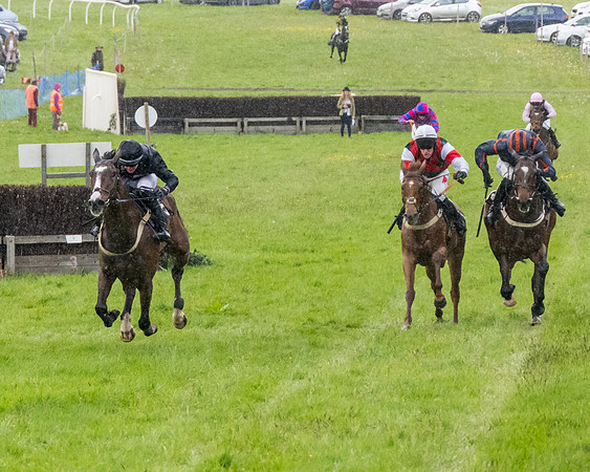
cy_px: 296
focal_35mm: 289
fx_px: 5039
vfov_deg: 5.4
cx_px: 168
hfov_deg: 6.7
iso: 2000
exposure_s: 1/1250
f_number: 4
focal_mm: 98
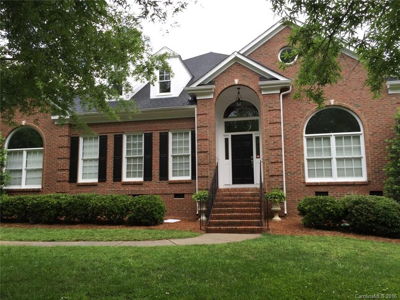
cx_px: 200
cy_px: 150
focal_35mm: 29
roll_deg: -0.1
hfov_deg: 61.7
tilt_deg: +7.9
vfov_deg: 48.2
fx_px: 335
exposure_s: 1/128
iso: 32
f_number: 2.2
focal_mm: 4.15
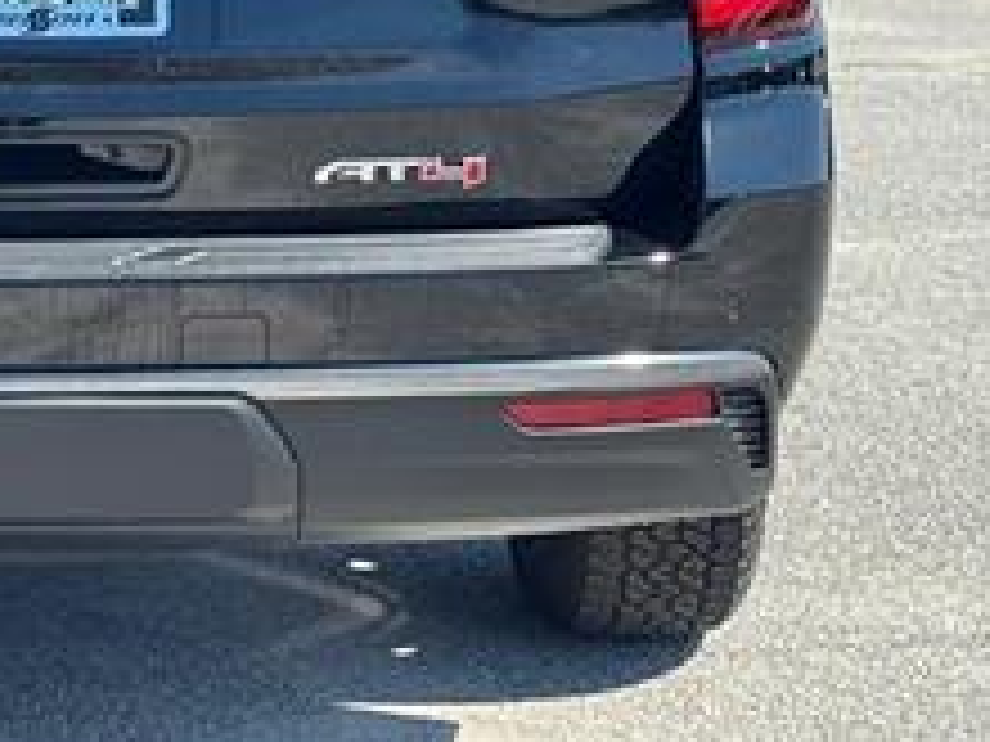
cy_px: -85
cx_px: 14
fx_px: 3146
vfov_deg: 13.2
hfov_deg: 17.5
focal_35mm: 110
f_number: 1.78
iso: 64
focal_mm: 6.76
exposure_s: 1/1238
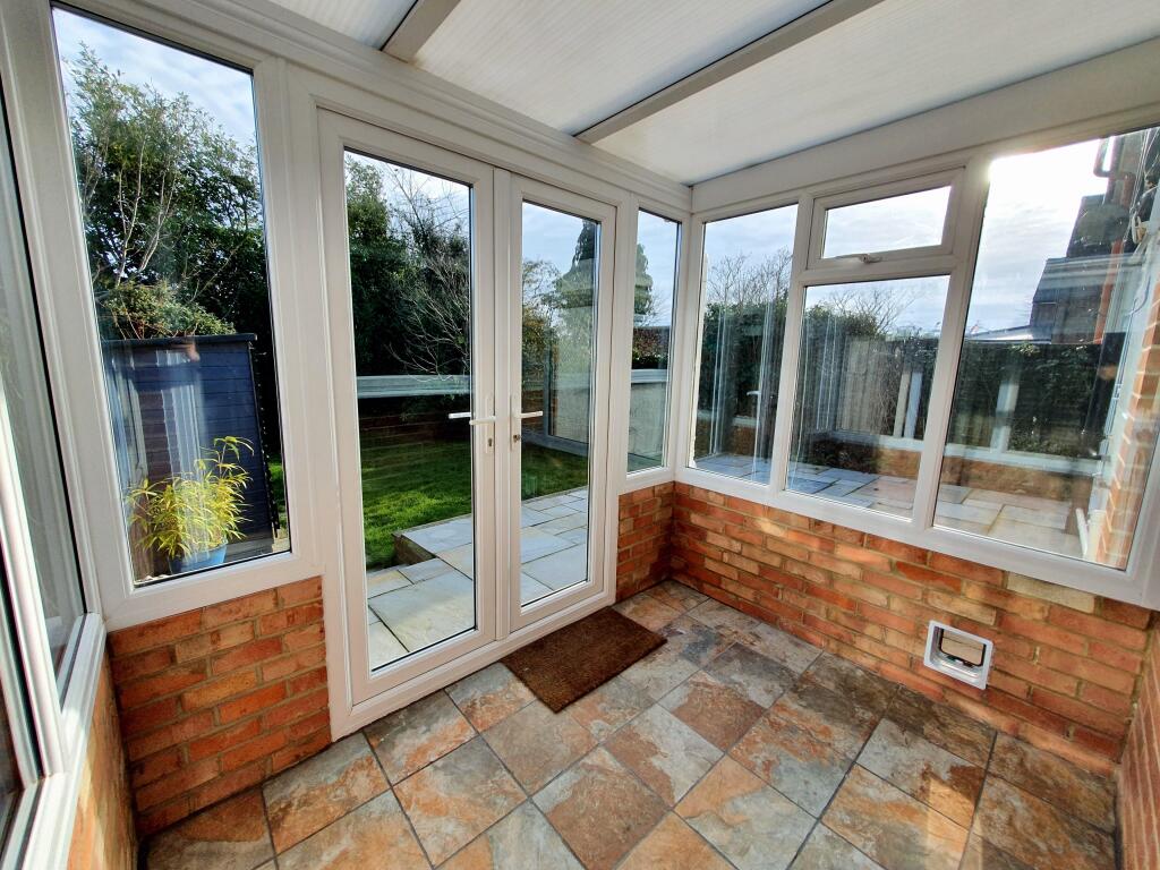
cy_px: 435
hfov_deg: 106.2
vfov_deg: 89.9
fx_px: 436
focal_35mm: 13
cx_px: 580
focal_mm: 1.8
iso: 50
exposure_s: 1/315
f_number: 2.2
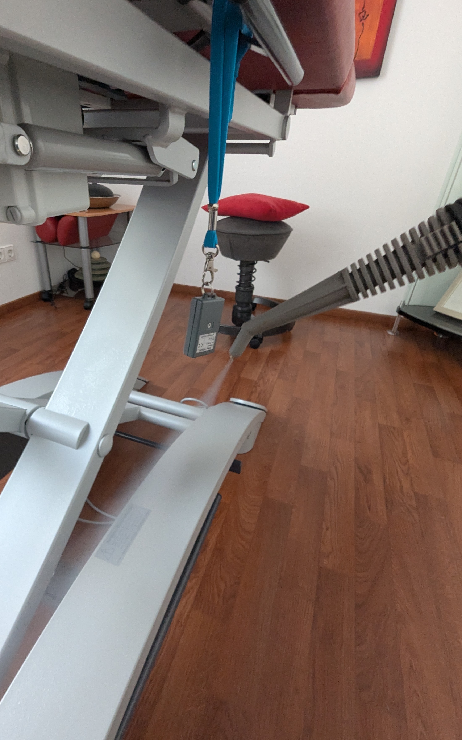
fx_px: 322
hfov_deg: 70.5
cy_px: 368
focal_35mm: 16
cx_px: 185
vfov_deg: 97.8
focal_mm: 1.95
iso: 383
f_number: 2.2
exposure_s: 1/36
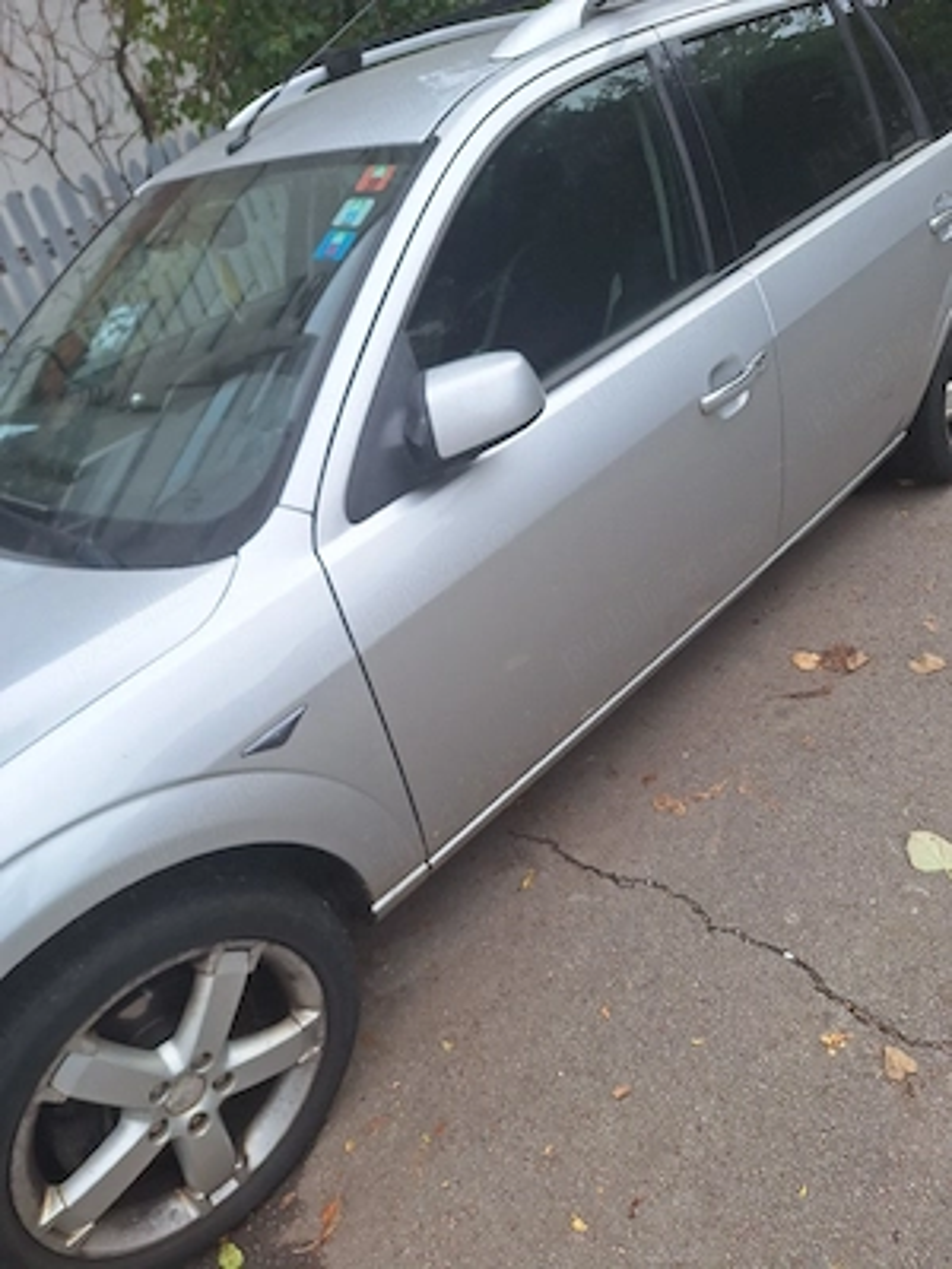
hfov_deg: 58.9
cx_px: 476
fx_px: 843
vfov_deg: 73.9
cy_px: 634
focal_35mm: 23
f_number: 1.8
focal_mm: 5.54
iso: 40
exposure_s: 1/667
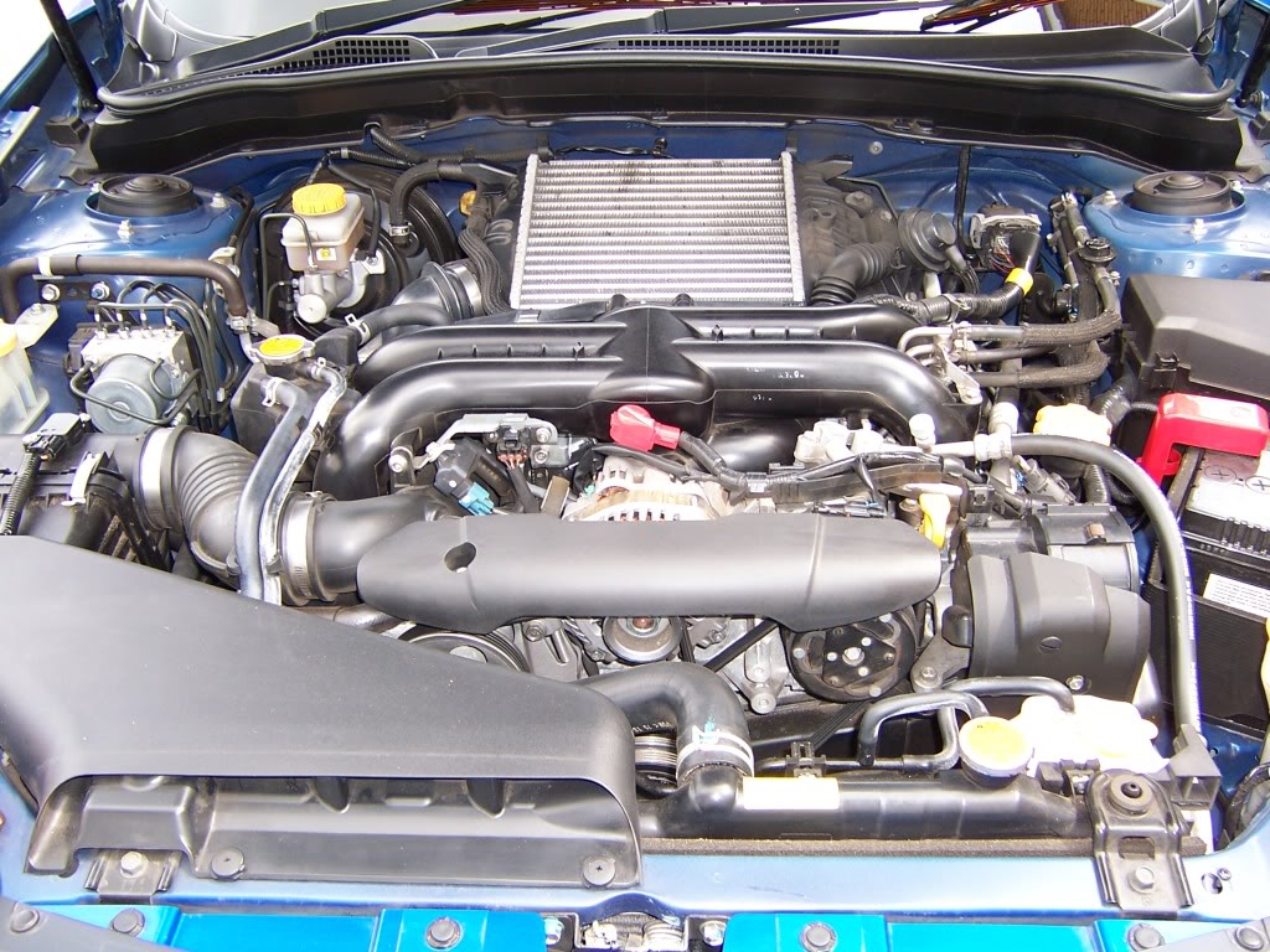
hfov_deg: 55.4
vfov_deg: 42.9
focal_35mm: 33
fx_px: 1211
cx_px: 635
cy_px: 476
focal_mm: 5.5
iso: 80
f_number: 2.8
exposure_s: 1/60
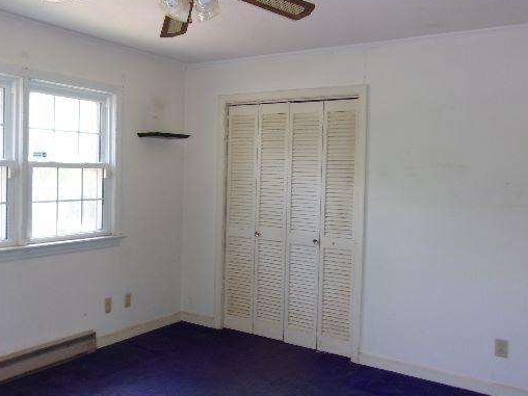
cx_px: 205
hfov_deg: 53.5
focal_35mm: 34
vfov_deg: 41.8
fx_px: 519
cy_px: 187
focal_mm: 4.9
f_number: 3
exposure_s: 1/34
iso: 200
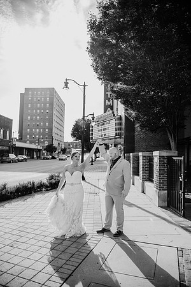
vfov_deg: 73.7
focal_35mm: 24
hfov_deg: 53.1
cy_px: 144
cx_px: 96
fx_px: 191
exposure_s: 1/400
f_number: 4
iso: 100
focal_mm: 24
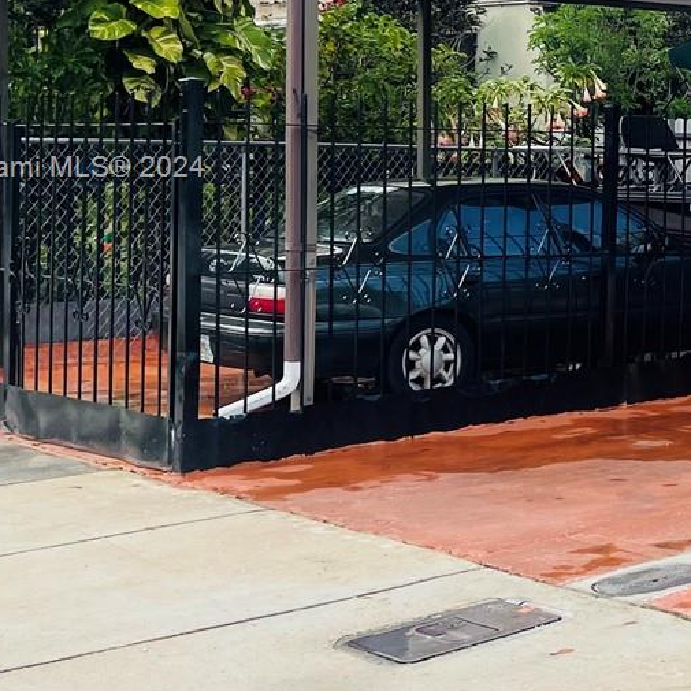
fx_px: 1581
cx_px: 862
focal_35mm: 70
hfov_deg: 22.4
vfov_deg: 24.4
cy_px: 170
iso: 32
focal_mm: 5.1
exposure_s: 1/2597
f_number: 1.6
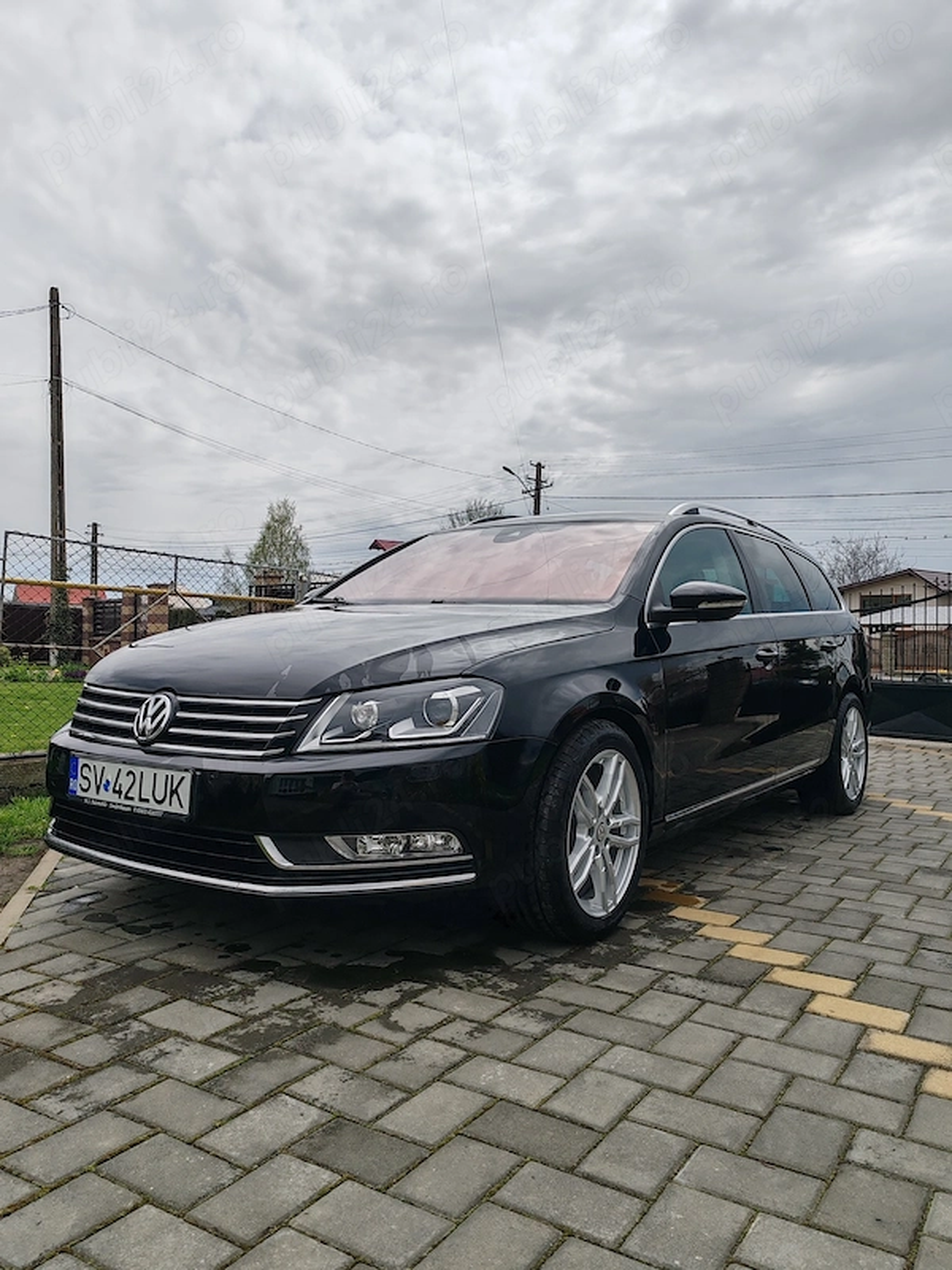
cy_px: 635
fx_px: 990
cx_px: 476
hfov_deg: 51.4
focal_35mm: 27
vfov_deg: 65.3
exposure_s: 1/1200
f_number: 1.9
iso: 50
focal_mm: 6.12
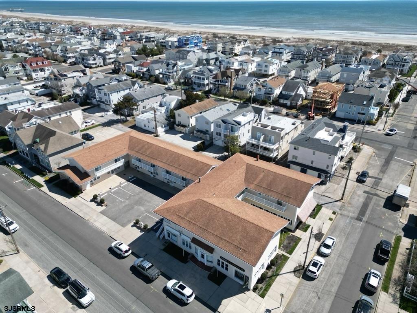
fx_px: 289
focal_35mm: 24
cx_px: 208
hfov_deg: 71.6
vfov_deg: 56.8
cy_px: 156
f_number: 1.7
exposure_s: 1/3200
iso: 150
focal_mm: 6.72
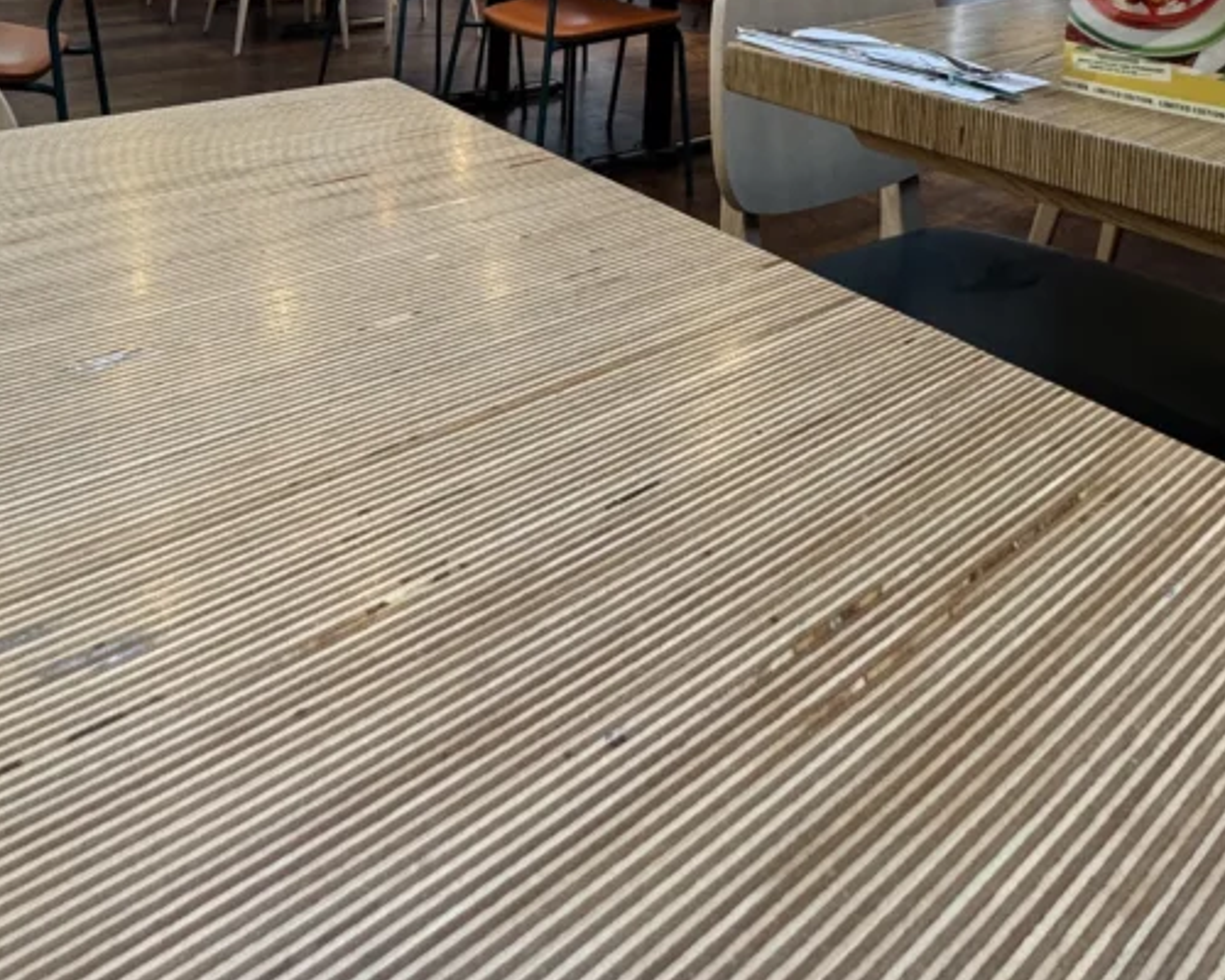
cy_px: -125
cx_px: 387
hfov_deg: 60.4
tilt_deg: -2.7
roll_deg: -1.9
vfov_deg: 40.4
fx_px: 1015
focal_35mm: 28
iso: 160
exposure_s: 1/100
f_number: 2.2
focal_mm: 2.22
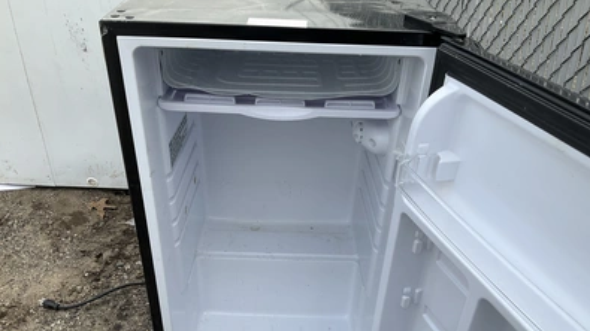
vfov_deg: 36.4
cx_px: 293
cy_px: 210
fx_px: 501
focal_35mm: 32
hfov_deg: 61.0
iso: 20
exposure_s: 1/149
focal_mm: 3
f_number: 1.8
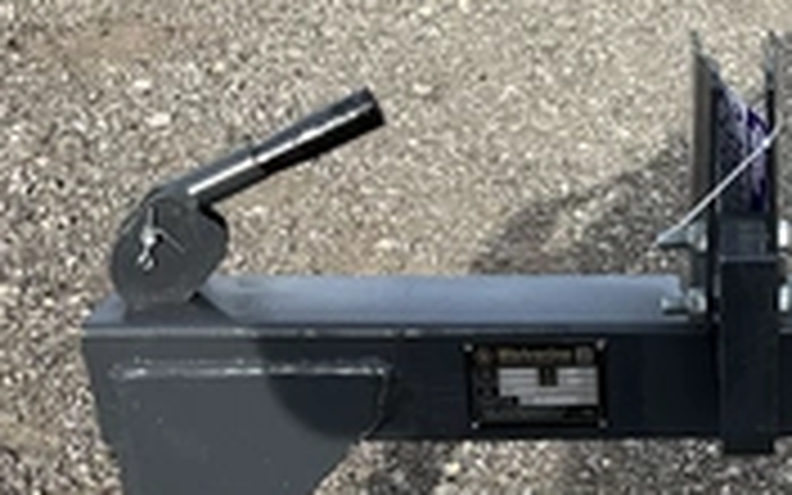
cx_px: 702
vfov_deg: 17.9
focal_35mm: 70
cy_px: 544
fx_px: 1511
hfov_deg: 28.3
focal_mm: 3
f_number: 1.8
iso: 25
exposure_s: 1/514
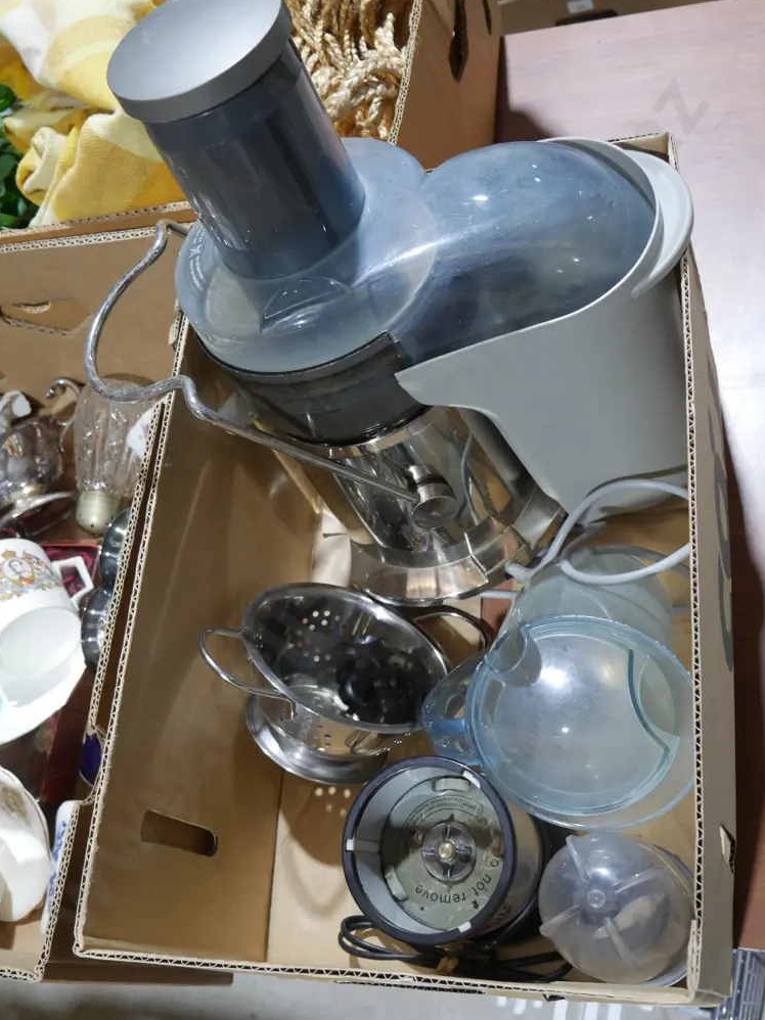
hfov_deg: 36.8
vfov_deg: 47.9
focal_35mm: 39
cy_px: 510
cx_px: 377
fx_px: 1150
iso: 800
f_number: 4.1
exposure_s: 1/125
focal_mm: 19
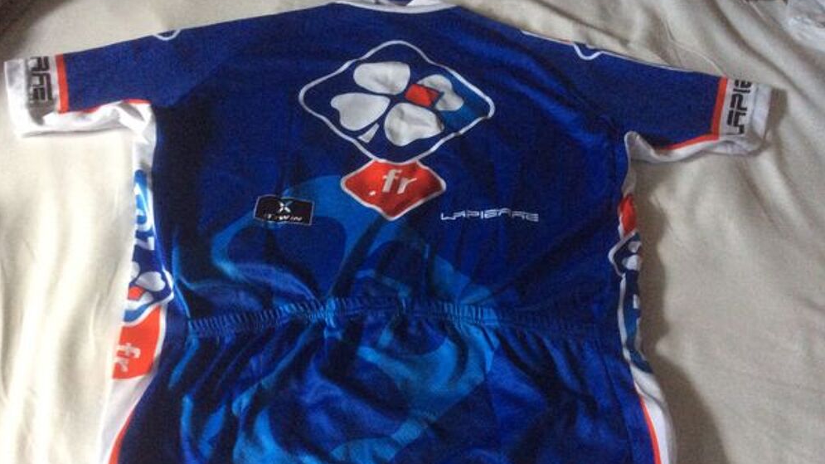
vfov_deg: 33.6
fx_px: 765
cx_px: 411
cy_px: 261
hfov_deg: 56.6
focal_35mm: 35
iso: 320
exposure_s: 1/25
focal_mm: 3.3
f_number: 2.4
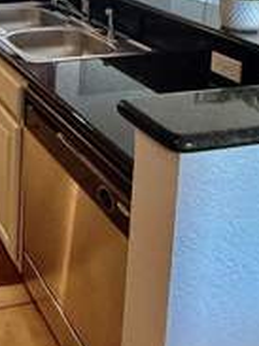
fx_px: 489
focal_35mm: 49
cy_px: -51
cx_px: -91
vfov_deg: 33.1
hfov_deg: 25.0
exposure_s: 1/60
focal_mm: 2.22
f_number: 2.2
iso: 320
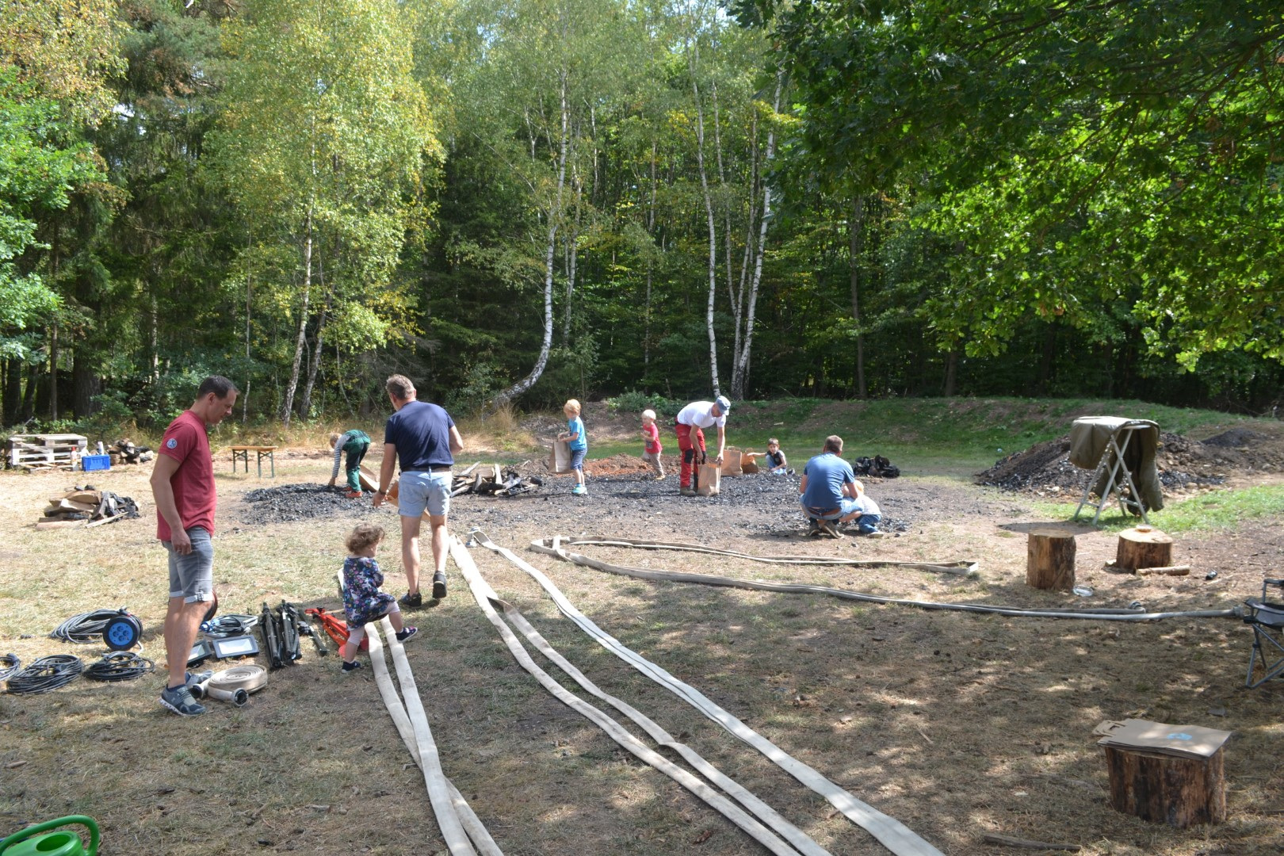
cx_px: 642
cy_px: 428
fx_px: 963
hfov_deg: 67.4
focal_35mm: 27
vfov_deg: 47.9
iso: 180
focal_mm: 18
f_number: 8
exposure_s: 1/125
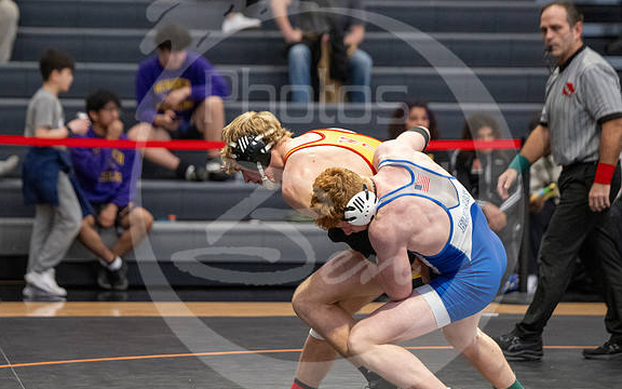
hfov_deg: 12.2
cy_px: 271
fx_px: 2899
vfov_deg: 7.7
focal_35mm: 171
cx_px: 269
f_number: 2.8
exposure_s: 1/1000
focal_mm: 110
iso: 3200
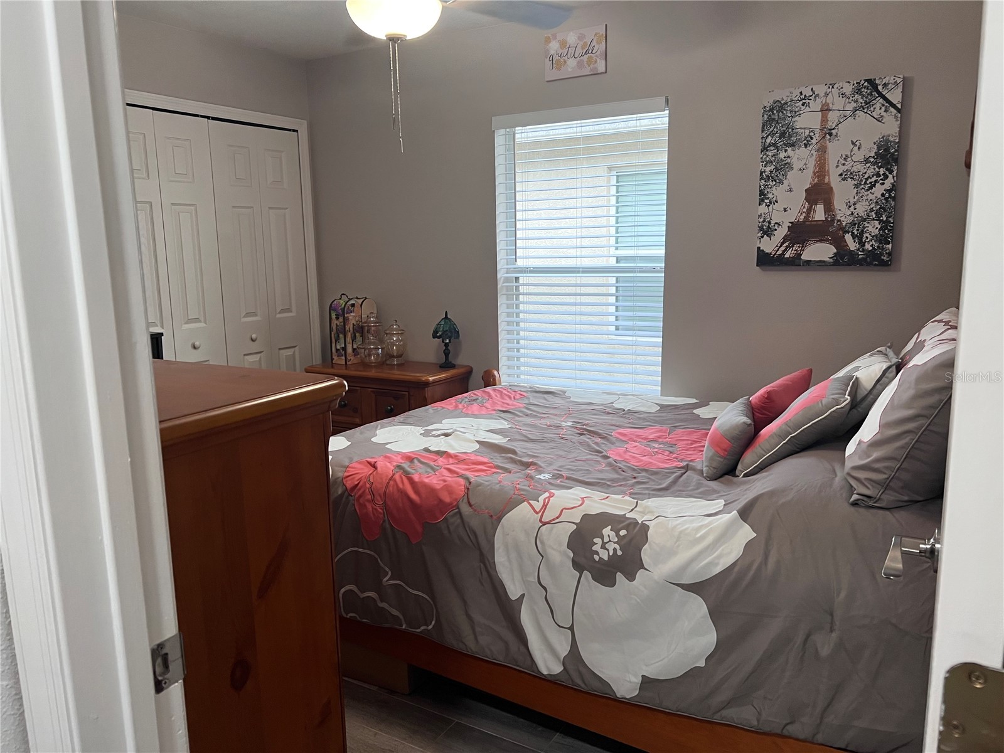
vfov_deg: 53.1
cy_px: 376
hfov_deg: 67.3
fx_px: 754
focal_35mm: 26
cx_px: 502
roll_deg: +1.6
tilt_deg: -10.8
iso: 100
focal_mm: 5.7
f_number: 1.5
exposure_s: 1/60
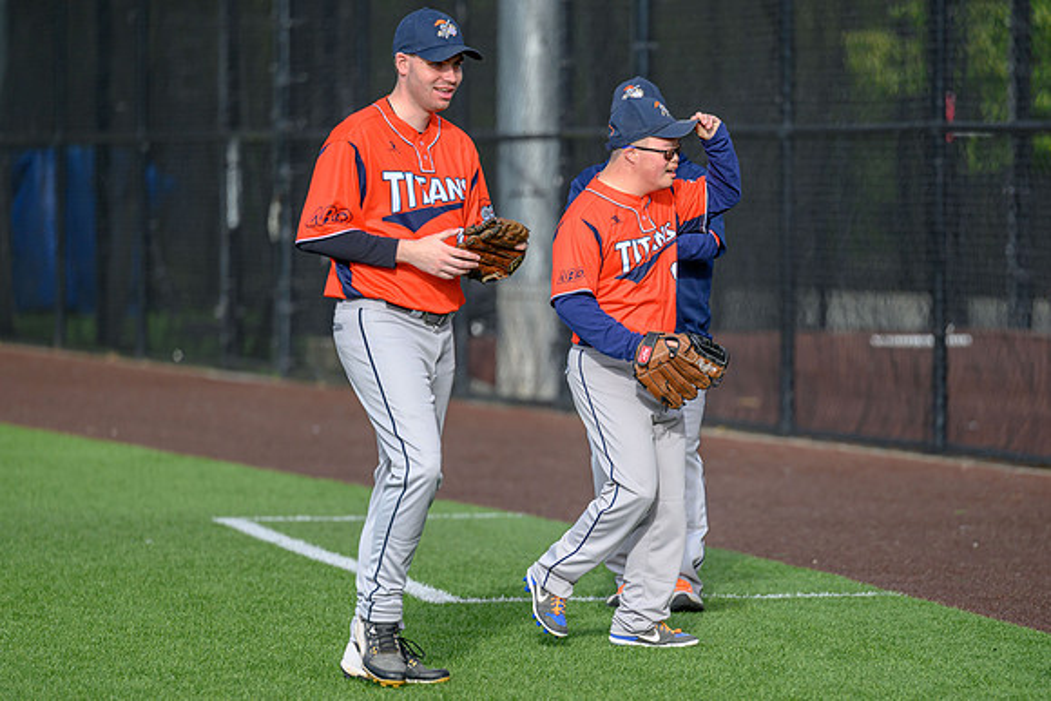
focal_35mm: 283
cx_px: 591
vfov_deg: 4.9
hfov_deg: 7.3
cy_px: 359
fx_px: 8250
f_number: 2.8
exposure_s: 1/2000
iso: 280
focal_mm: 200
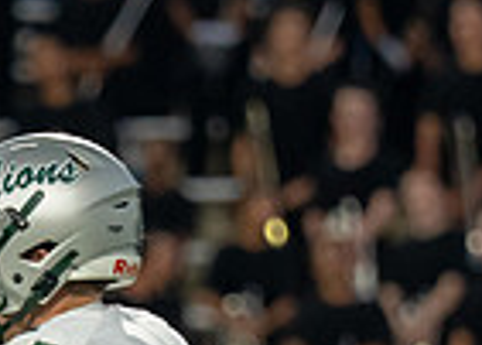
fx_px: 15607
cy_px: 561
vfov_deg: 1.3
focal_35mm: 1139
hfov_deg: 1.8
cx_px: -334
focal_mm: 163
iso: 2000
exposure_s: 1/1600
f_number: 2.8
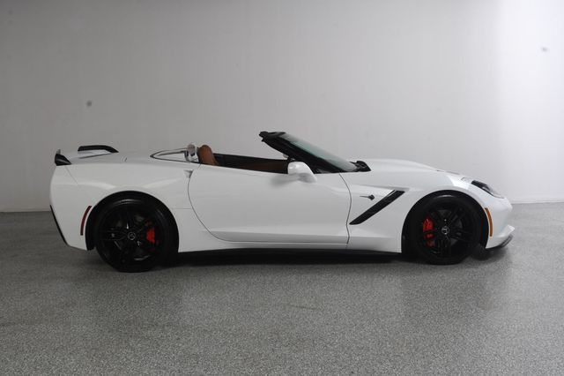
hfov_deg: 55.8
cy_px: 188
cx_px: 282
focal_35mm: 34
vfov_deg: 38.8
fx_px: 532
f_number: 13
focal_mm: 23
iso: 100
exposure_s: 1/160
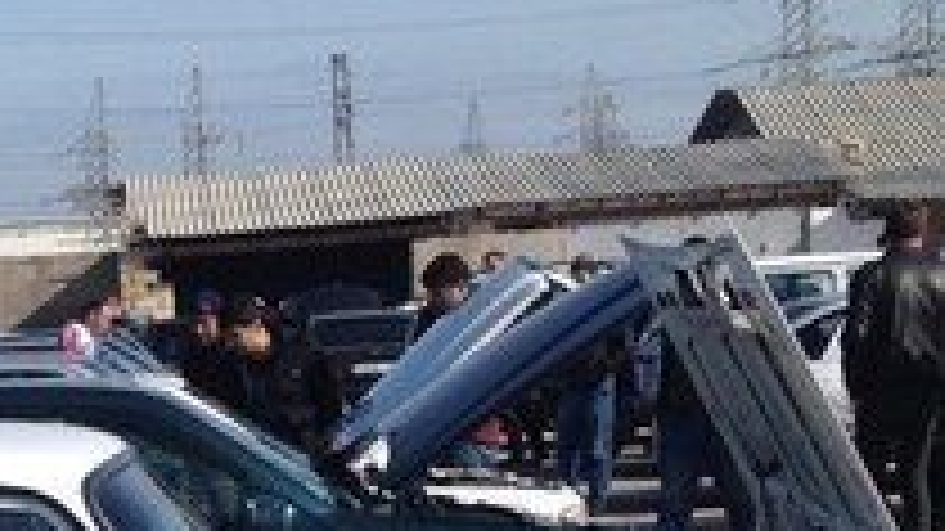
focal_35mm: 120
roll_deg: +1.3
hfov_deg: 17.4
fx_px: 3006
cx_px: -9
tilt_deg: -12.5
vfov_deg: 9.6
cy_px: 938
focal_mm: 4.28
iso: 50
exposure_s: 1/2762
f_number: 2.4
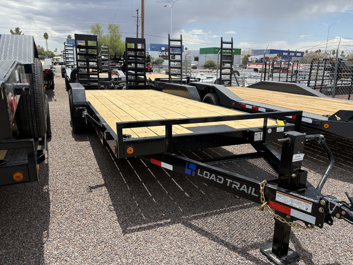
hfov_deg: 67.3
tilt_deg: -15.0
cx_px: 176
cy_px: 132
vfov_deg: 53.1
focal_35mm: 26
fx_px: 265
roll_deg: -0.8
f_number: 1.6
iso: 50
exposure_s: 1/3623
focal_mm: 5.96
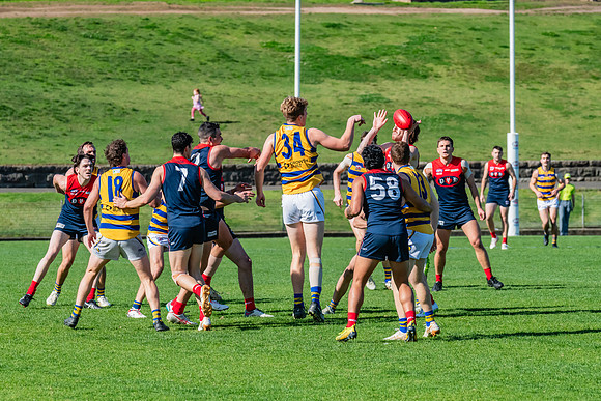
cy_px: 200
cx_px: 344
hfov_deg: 7.4
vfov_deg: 5.0
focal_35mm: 278
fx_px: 4634
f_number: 9
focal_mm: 220
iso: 800
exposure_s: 1/1600
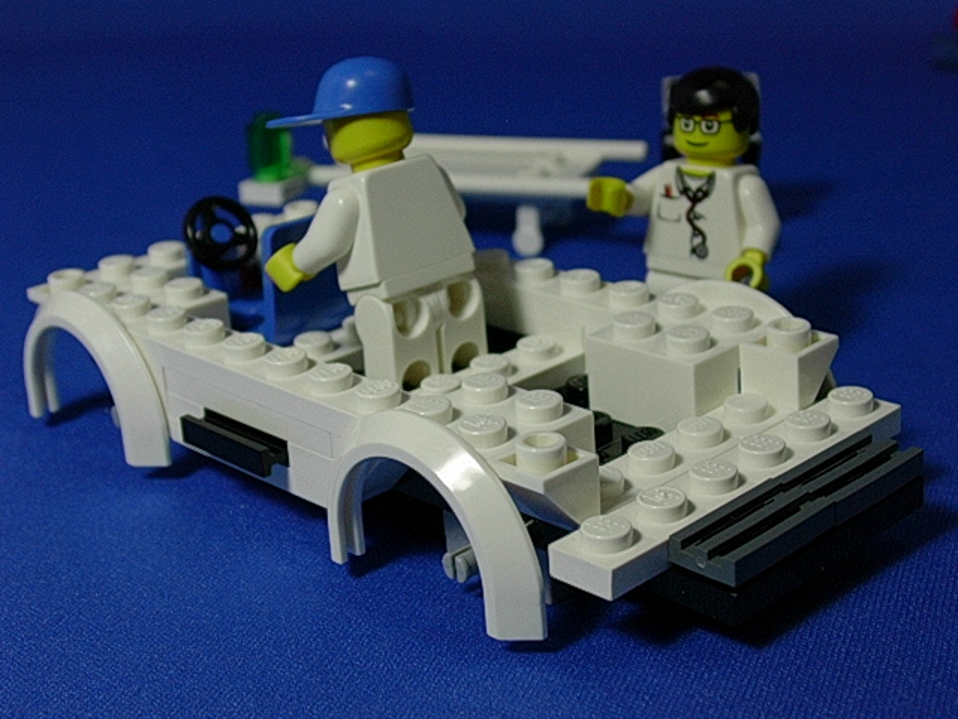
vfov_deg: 24.4
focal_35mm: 60
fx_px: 1661
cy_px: 360
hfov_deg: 32.2
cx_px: 479
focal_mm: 9
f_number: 3.4
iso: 70
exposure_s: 1/76.1
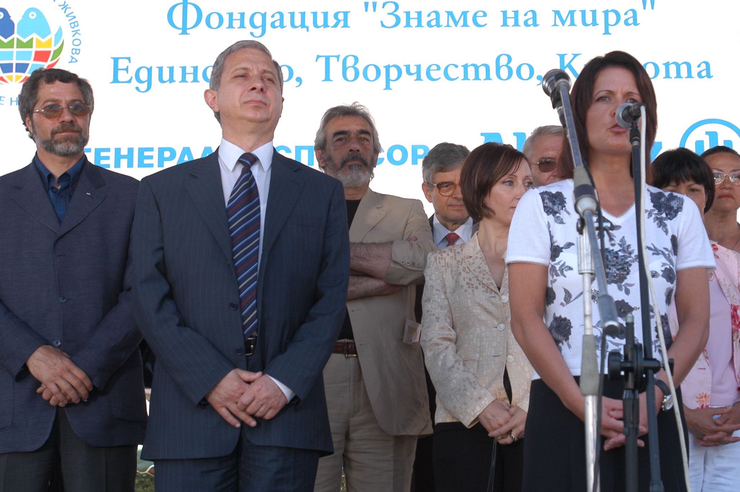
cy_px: 252
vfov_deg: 17.7
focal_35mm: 77
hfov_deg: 26.3
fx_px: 1576
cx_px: 489
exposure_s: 1/125
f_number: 5.6
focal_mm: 35
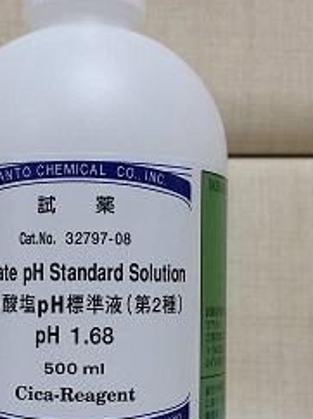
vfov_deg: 29.9
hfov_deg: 22.7
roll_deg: +0.5
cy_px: 302
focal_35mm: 64
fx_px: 773
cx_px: 76
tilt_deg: -0.2
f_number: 2.2
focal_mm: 4.15
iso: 40
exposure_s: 1/33
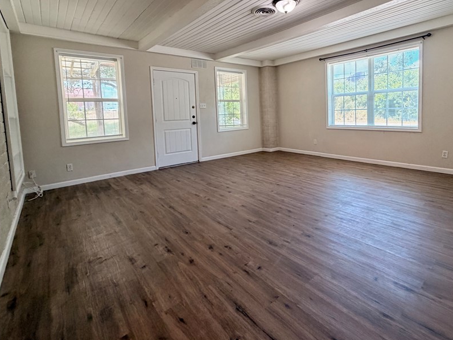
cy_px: 127
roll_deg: +3.4
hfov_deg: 87.3
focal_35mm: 18
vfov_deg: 70.4
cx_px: 256
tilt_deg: -3.1
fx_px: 236
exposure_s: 1/60
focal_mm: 2.22
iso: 250
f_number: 2.2
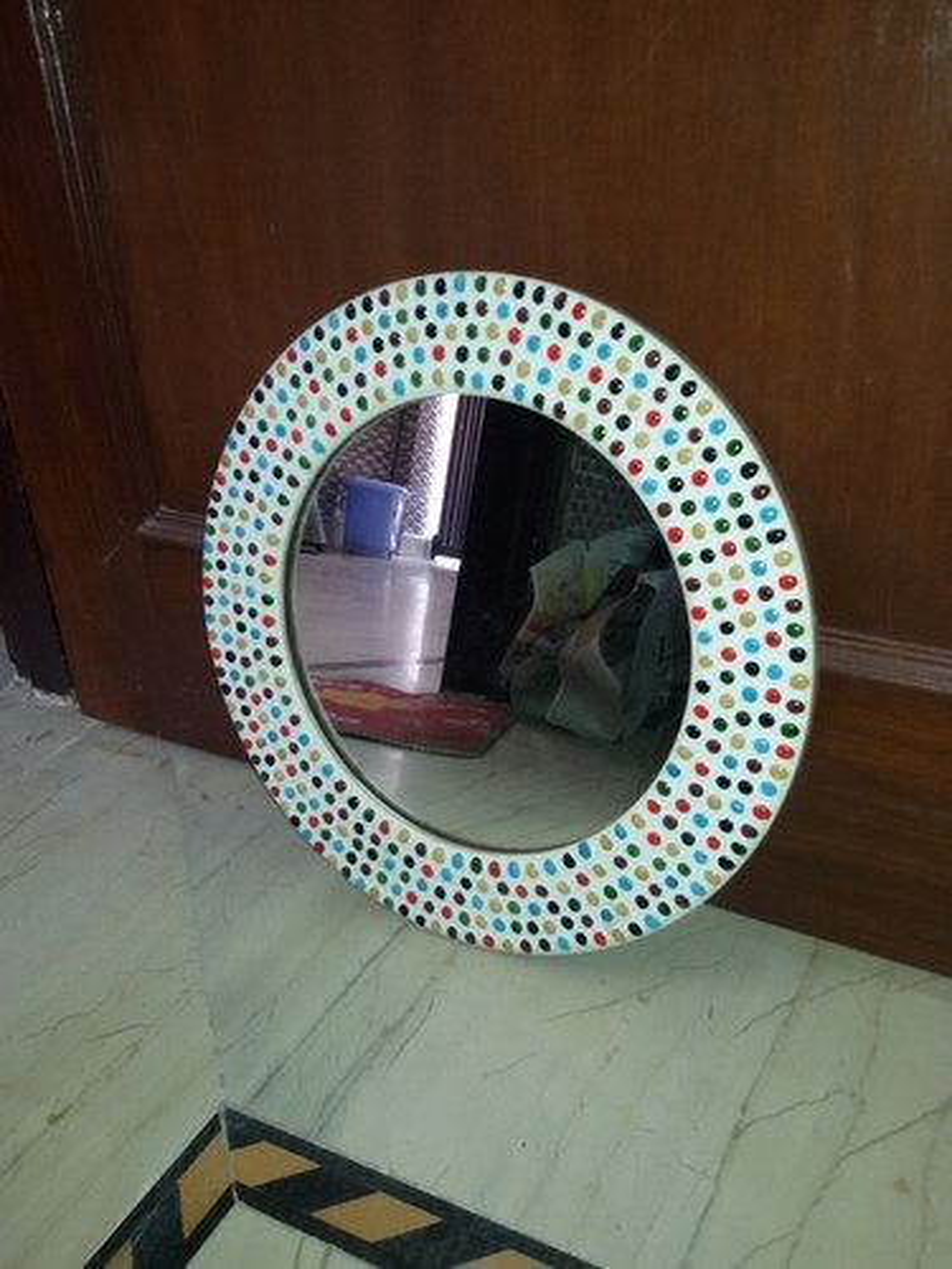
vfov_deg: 58.4
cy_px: 634
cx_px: 476
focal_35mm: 31
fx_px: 1137
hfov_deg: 45.4
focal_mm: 2.93
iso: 125
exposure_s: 1/25
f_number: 2.4
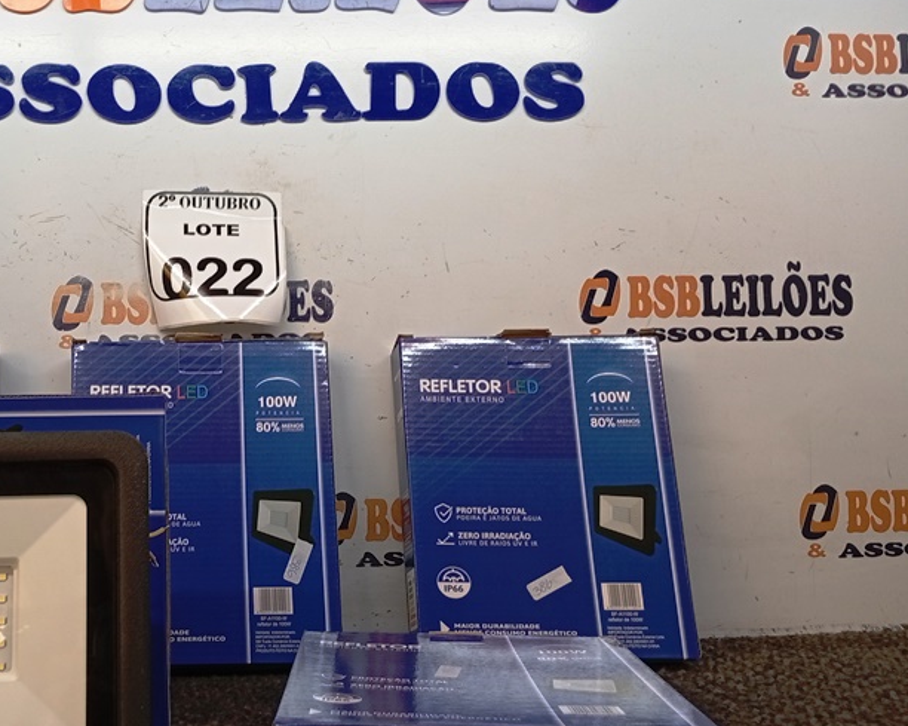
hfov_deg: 40.5
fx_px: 1182
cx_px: 196
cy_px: 358
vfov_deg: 34.1
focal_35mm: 44
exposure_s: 1/40
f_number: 1.8
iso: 217
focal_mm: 3.98
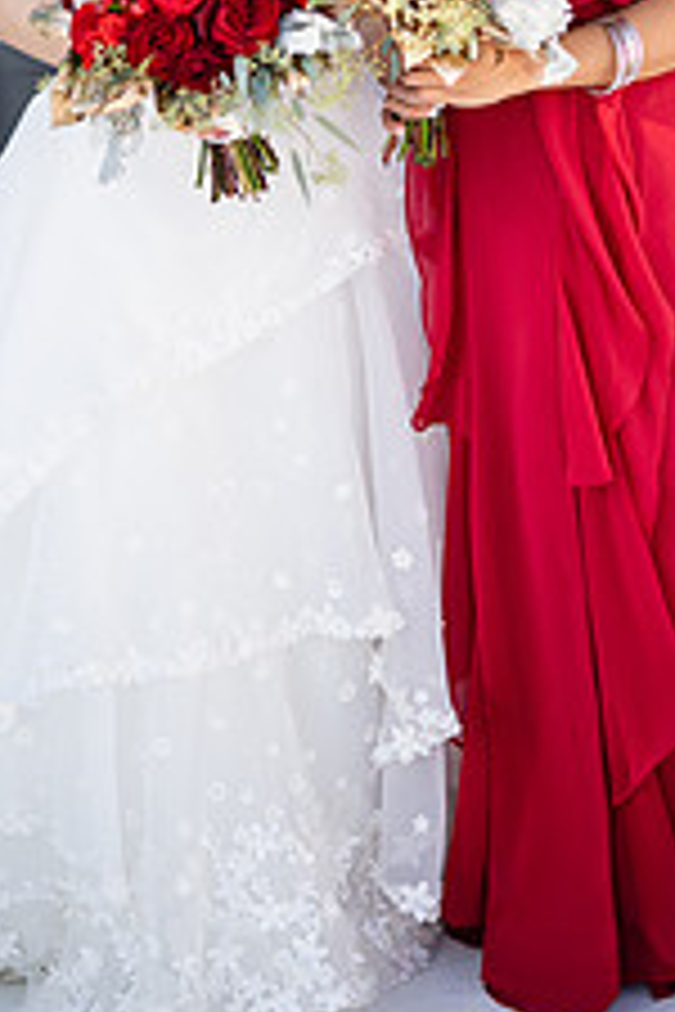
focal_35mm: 100
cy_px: 130
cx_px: 342
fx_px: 2812
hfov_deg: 13.7
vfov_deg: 20.1
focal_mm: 50
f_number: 1.4
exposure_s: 1/4000
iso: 160
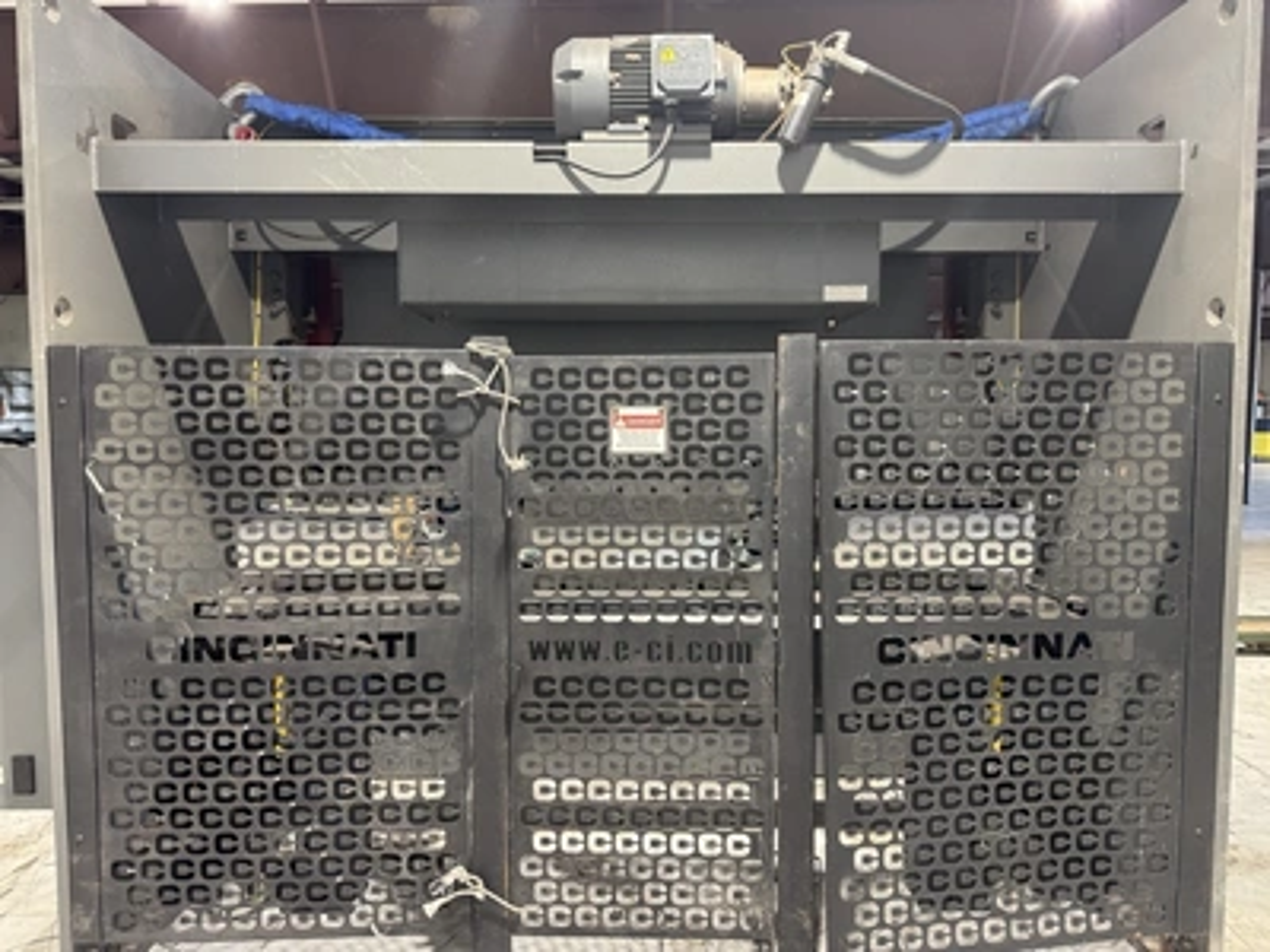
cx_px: 635
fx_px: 881
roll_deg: +0.0
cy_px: 476
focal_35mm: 24
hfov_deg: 71.6
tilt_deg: -4.6
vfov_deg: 56.8
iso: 250
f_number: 1.78
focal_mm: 6.76
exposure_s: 1/60
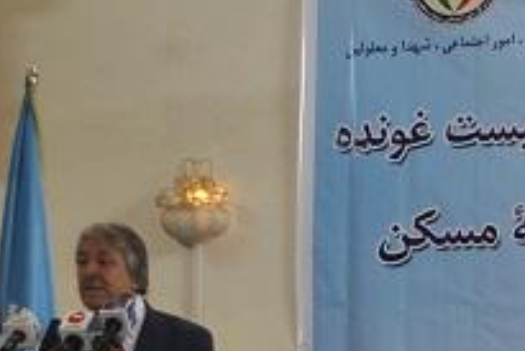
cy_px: 395
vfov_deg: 10.5
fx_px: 1883
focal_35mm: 129
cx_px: 707
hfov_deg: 15.1
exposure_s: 1/60
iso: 200
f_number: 4.2
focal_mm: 26
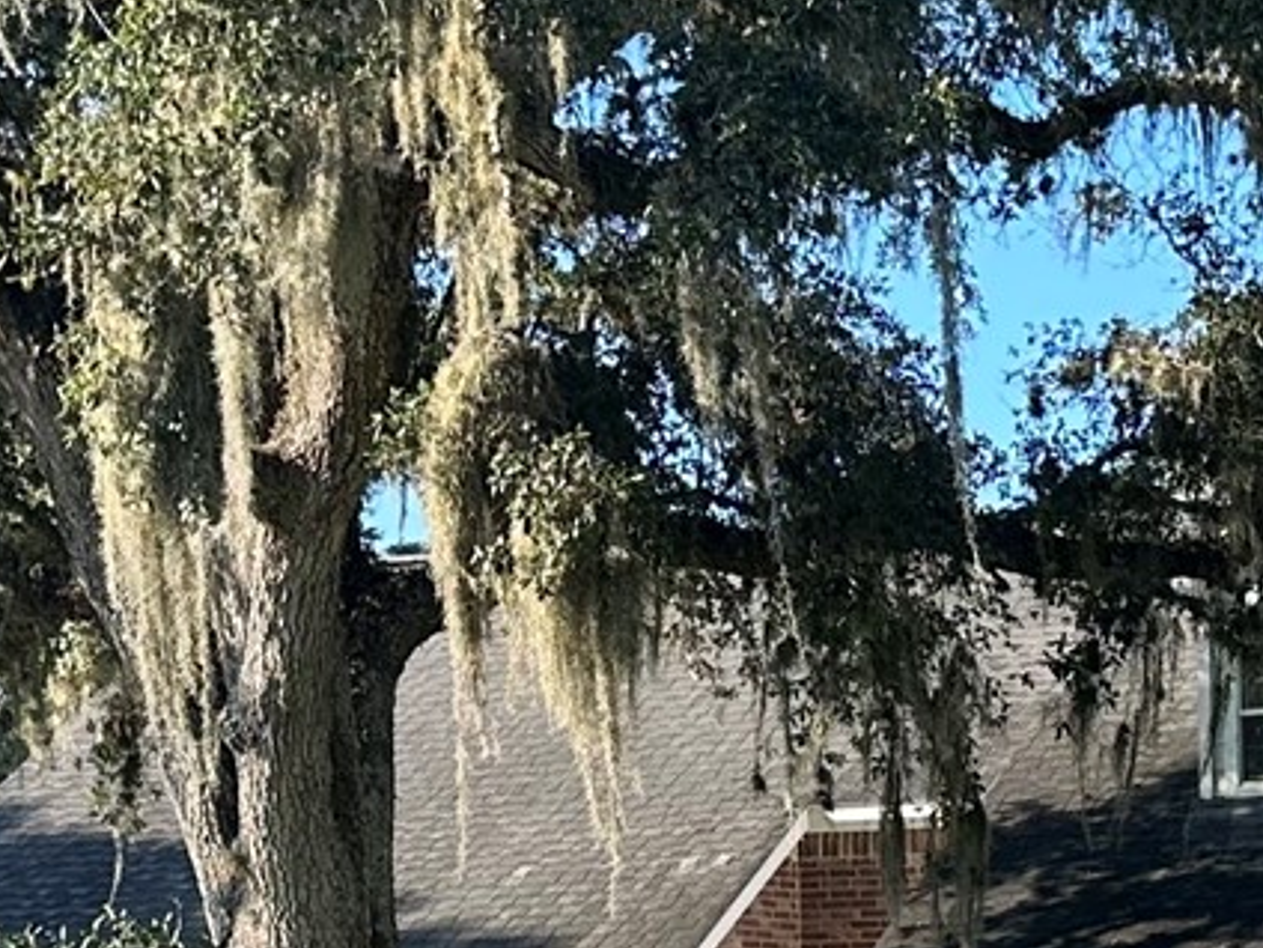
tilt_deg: -0.8
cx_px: 1504
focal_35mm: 116
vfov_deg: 12.3
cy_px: 1300
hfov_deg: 16.3
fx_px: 4232
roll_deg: +0.3
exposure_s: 1/971
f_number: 1.78
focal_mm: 6.86
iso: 80
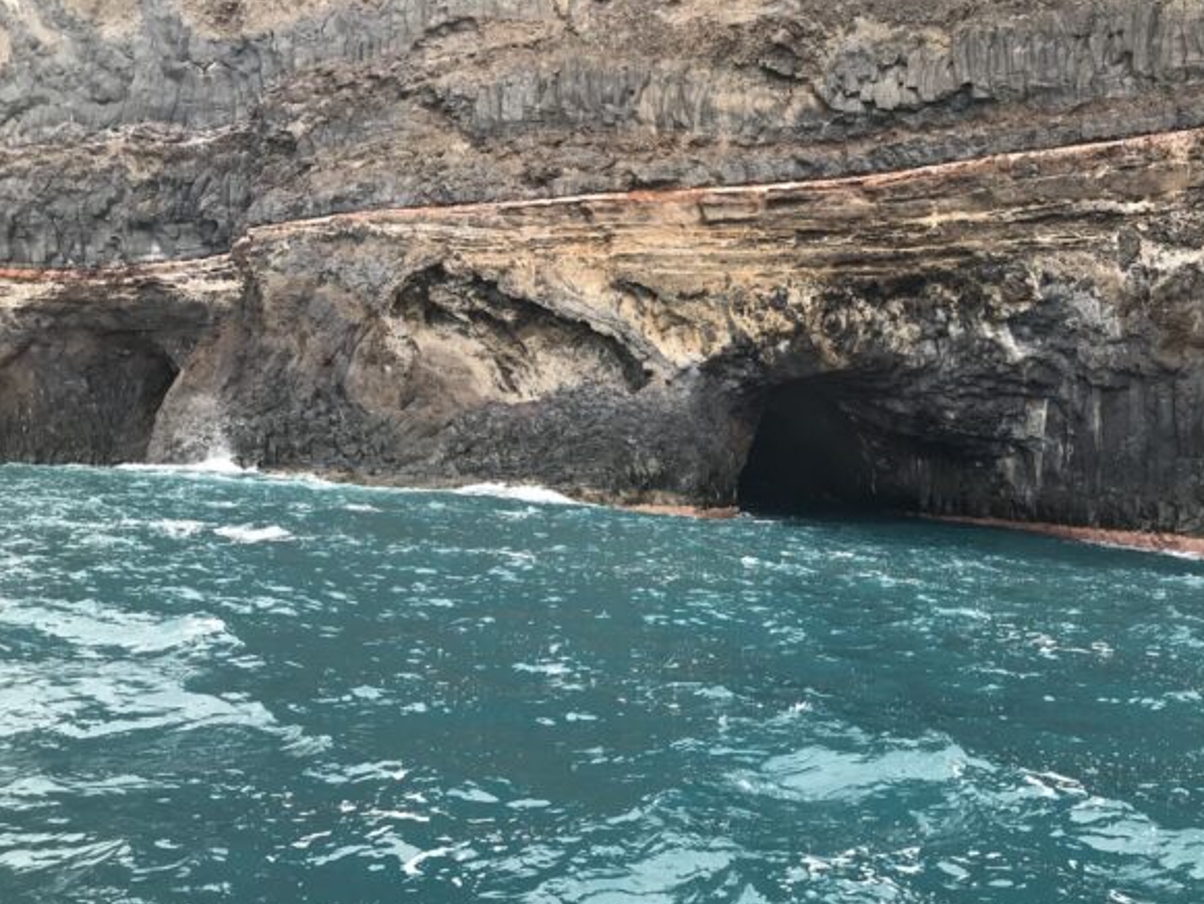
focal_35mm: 37
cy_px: 419
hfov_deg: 49.6
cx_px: 761
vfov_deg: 38.7
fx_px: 1287
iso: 20
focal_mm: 3.99
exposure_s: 1/315
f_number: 1.8
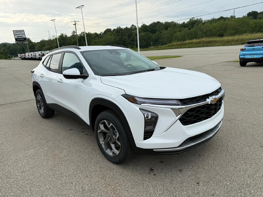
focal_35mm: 24
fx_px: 182
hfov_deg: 71.6
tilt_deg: -18.1
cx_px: 132
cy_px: 98
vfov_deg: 56.8
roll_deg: +5.8
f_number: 1.78
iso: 80
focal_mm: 6.76
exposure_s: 1/1689
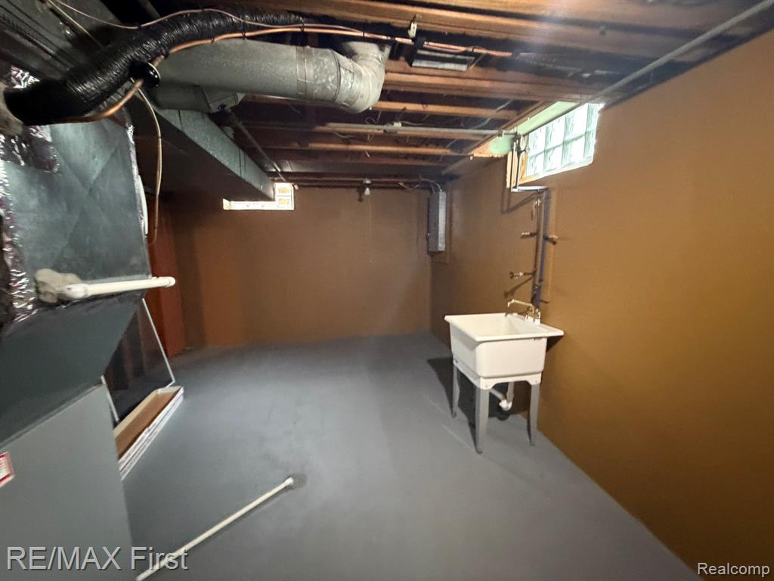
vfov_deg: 85.7
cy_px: 290
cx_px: 387
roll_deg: -0.8
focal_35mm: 14
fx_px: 313
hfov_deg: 102.1
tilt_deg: -6.8
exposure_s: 1/30
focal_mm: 2.22
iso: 1250
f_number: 2.2
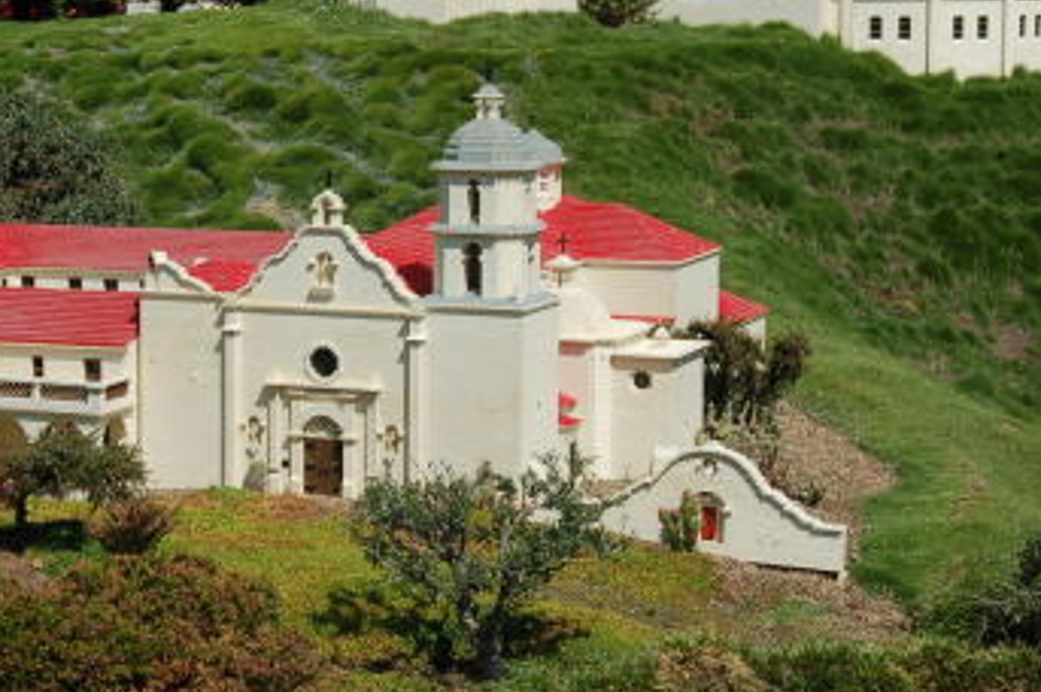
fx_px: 2829
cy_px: 282
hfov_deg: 20.7
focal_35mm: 98
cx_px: 319
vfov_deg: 13.9
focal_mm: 35
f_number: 8
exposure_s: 1/250
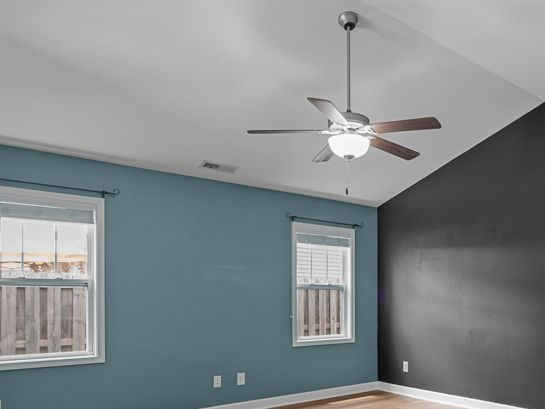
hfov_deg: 58.5
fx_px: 457
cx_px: 408
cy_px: 302
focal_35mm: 29
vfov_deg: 46.7
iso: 400
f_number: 4
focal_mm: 7
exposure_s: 1/8
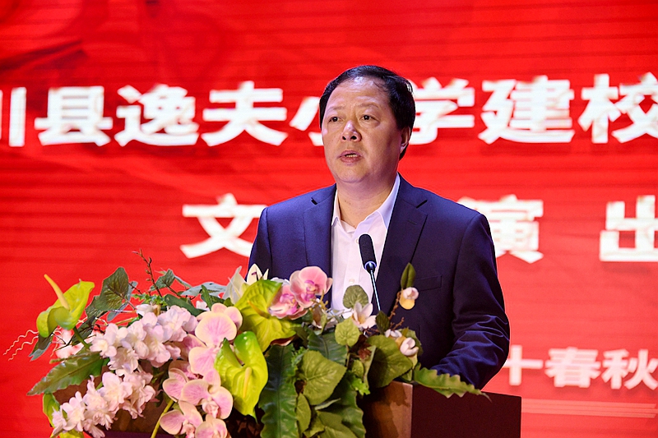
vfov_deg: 11.8
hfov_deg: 17.6
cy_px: 219
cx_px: 329
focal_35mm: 116
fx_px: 2120
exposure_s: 1/500
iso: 2800
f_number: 5.6
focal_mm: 116
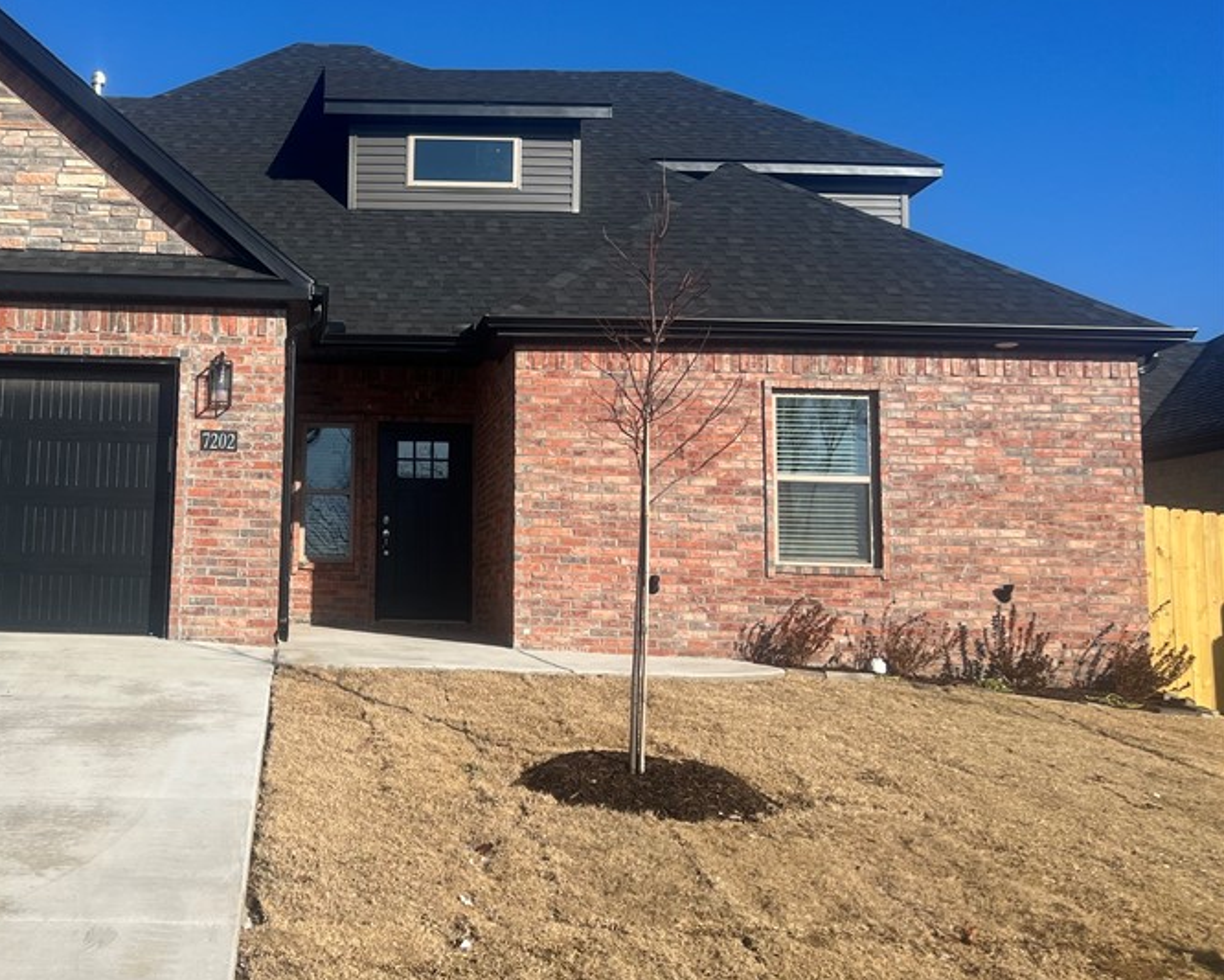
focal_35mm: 39
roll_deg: -1.3
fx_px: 1413
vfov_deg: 38.2
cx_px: 285
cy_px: 428
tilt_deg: +6.5
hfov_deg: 45.0
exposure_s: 1/4831
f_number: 1.5
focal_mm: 5.7
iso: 50
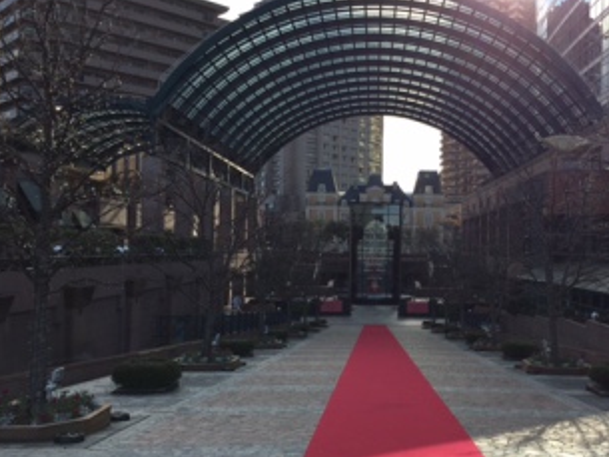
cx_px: 389
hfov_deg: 48.4
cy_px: 241
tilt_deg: -1.0
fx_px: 669
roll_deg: -1.0
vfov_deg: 37.7
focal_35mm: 38
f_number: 2.2
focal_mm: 4.15
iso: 32
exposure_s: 1/682
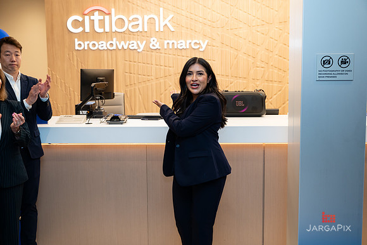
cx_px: 184
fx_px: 451
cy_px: 122
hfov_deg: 44.3
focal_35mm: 44
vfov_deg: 30.3
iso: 400
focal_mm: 44
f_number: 4
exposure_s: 1/160
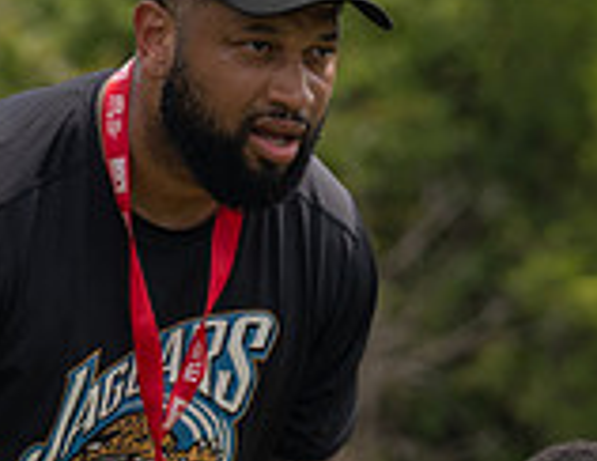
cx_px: 209
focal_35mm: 463
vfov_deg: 3.3
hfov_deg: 4.2
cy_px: 563
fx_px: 8071
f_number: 4
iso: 125
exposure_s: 1/1250
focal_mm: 113
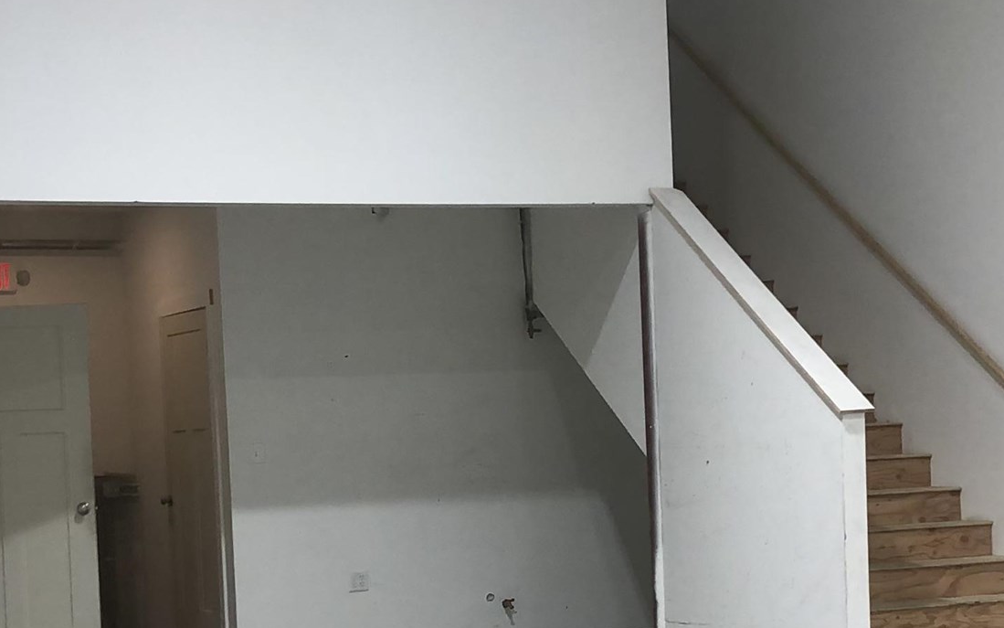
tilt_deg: -2.2
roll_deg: +1.7
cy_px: 545
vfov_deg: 15.6
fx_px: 2271
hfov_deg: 24.9
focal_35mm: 83
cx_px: 459
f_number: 1.8
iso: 20
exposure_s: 1/40
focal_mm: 4
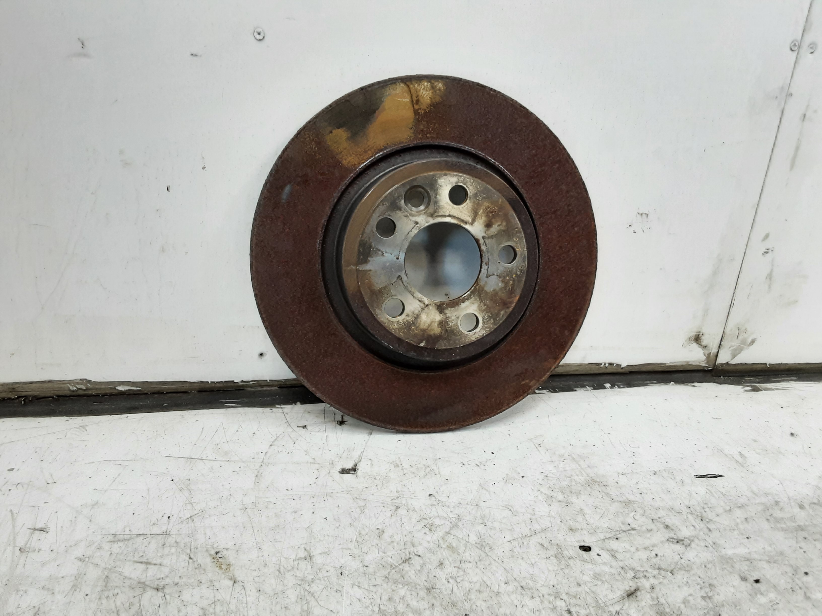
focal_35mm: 27
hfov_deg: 65.3
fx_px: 641
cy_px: 308
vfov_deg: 51.4
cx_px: 411
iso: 125
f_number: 1.9
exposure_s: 1/50
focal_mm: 2.91
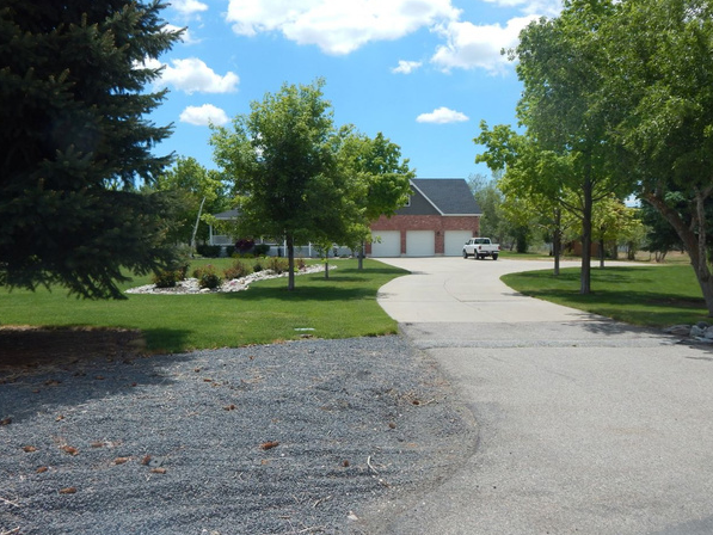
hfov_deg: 59.9
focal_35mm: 30
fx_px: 618
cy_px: 264
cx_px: 367
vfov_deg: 46.8
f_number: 6.3
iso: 125
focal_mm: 5.1
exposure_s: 1/500
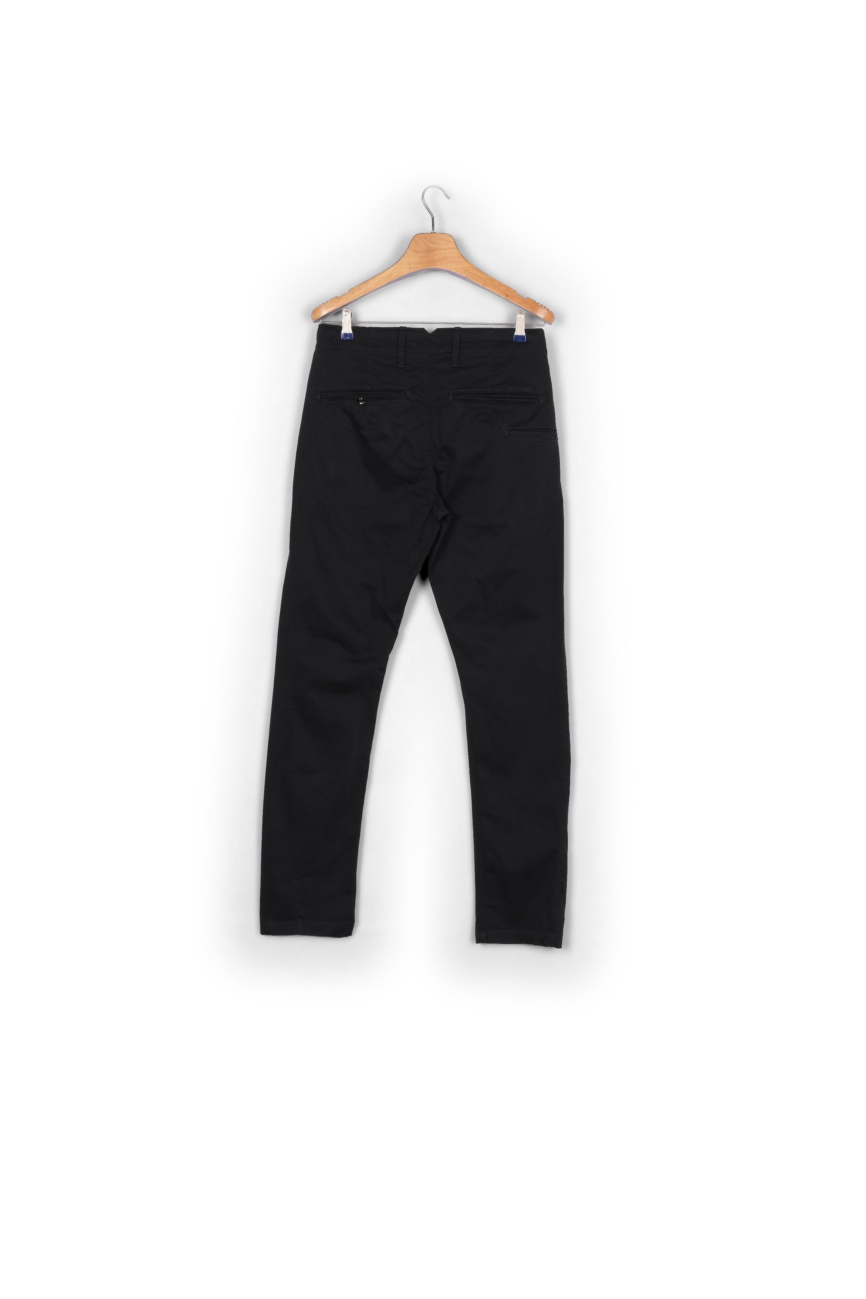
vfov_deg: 50.7
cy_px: 650
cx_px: 433
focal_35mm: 38
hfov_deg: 35.0
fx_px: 1371
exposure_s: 1/125
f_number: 13
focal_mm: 38
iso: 100
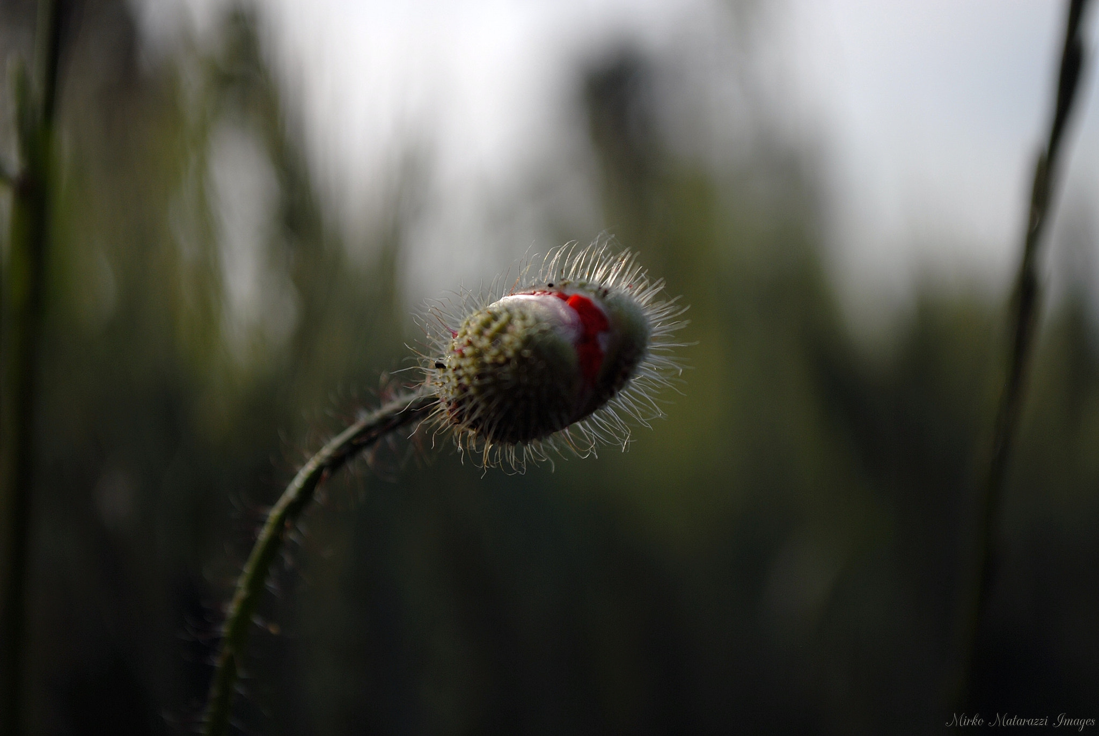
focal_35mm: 82
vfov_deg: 16.6
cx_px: 550
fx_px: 2522
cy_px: 368
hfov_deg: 24.6
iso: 100
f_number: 5.6
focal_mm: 55
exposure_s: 1/640
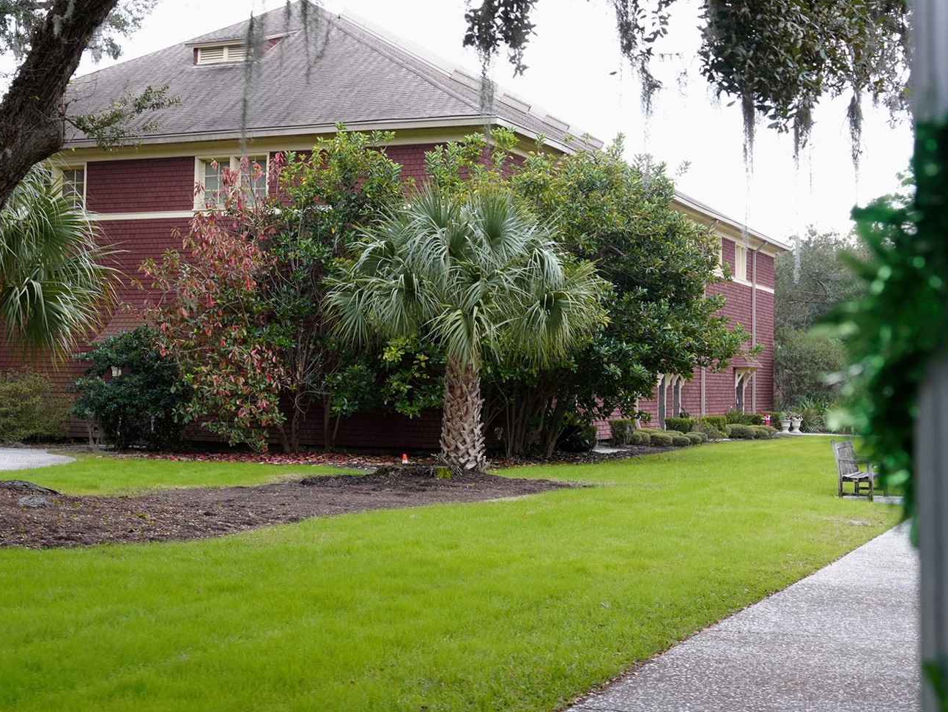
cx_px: 423
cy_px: 241
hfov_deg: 36.8
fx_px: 1424
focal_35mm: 52
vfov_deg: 27.9
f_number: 8
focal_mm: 35
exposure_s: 1/100
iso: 400
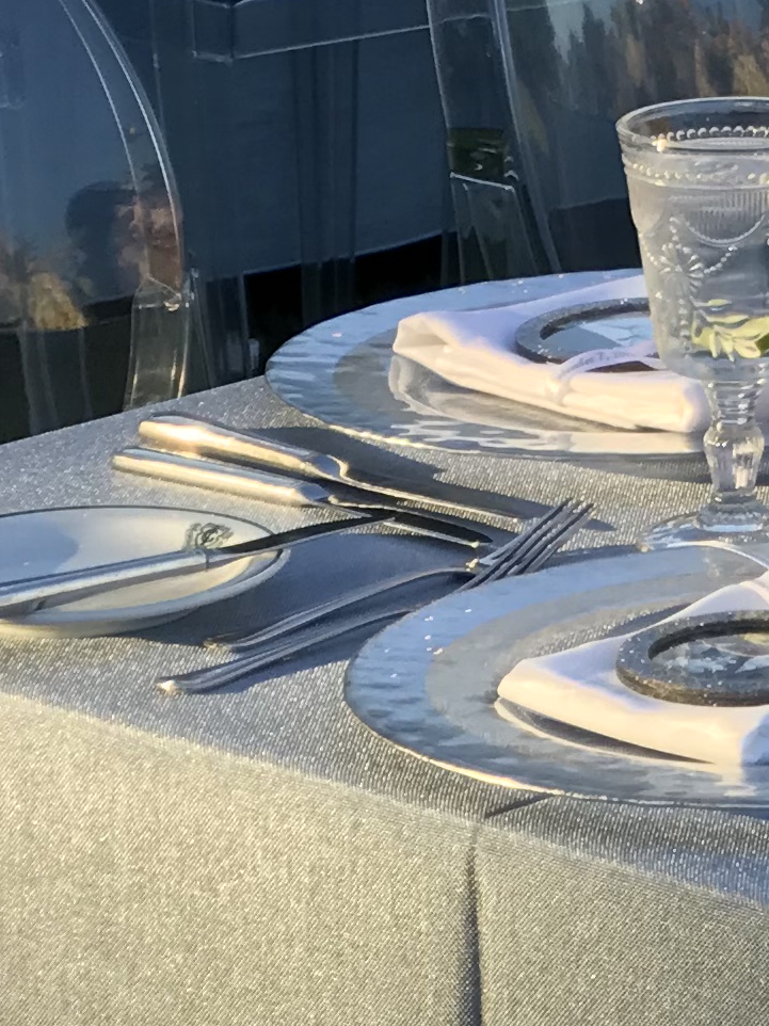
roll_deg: -1.2
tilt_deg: -5.7
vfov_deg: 8.1
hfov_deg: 6.1
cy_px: -640
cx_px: 1547
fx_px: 7082
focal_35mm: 239
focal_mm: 6.6
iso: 20
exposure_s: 1/161
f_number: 2.8
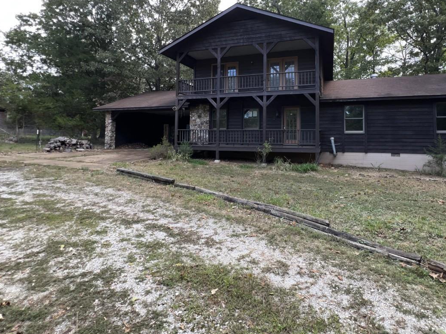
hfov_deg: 87.1
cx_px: 258
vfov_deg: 70.7
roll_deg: -0.5
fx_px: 232
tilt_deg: +2.0
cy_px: 130
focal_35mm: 18
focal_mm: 1.57
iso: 25
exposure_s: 1/166
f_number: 1.8
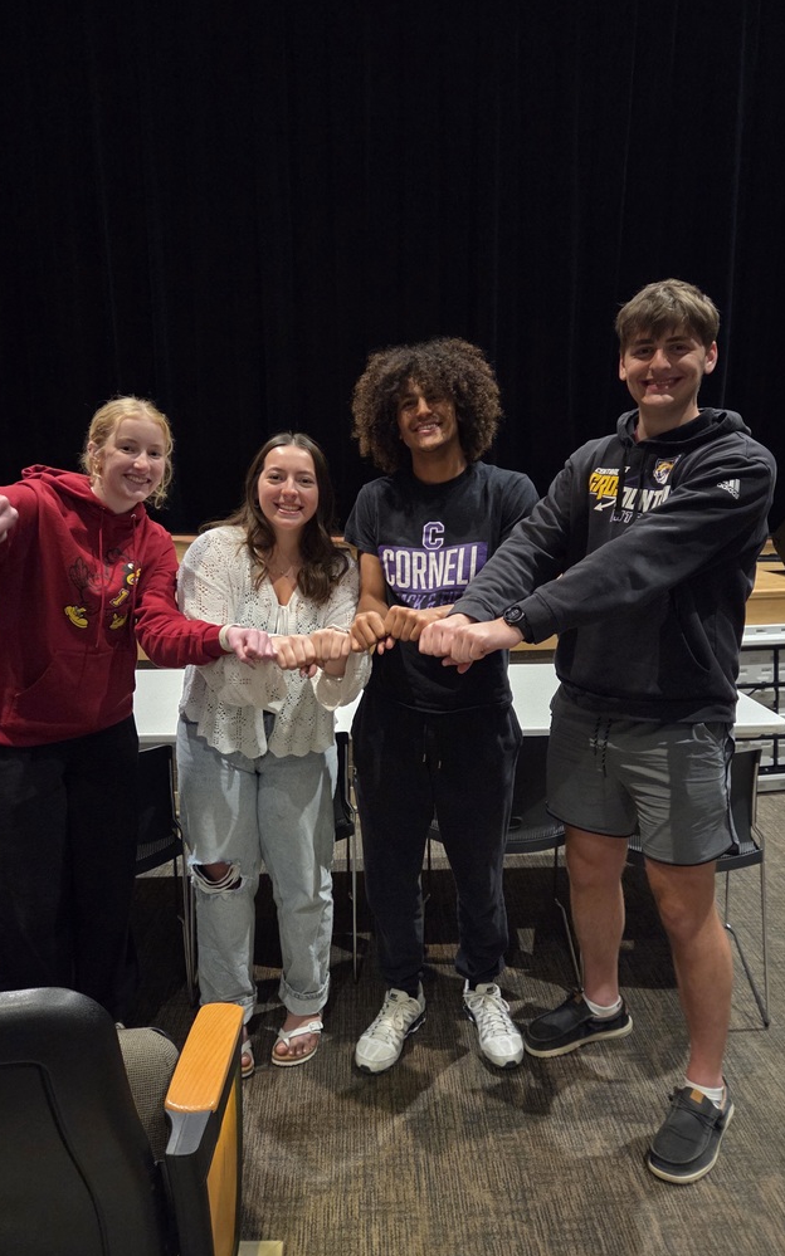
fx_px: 856
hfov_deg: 49.3
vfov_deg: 72.6
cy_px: 617
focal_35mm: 25
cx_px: 389
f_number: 1.8
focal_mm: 5.4
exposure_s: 1/40
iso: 1600
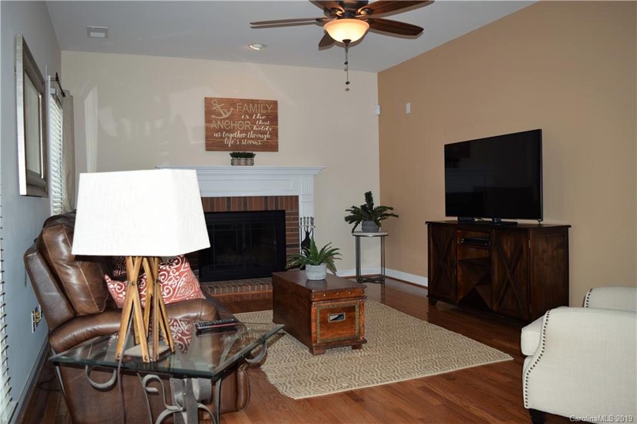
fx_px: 531
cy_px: 212
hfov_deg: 61.9
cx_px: 318
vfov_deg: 43.6
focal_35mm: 30
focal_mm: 20
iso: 100
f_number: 3.5
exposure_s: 1/60
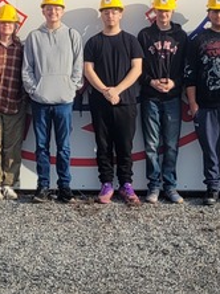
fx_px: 1019
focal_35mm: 120
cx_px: 56
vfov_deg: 16.0
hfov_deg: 12.3
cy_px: -30
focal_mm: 5.4
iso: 40
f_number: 1.8
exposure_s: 1/2043
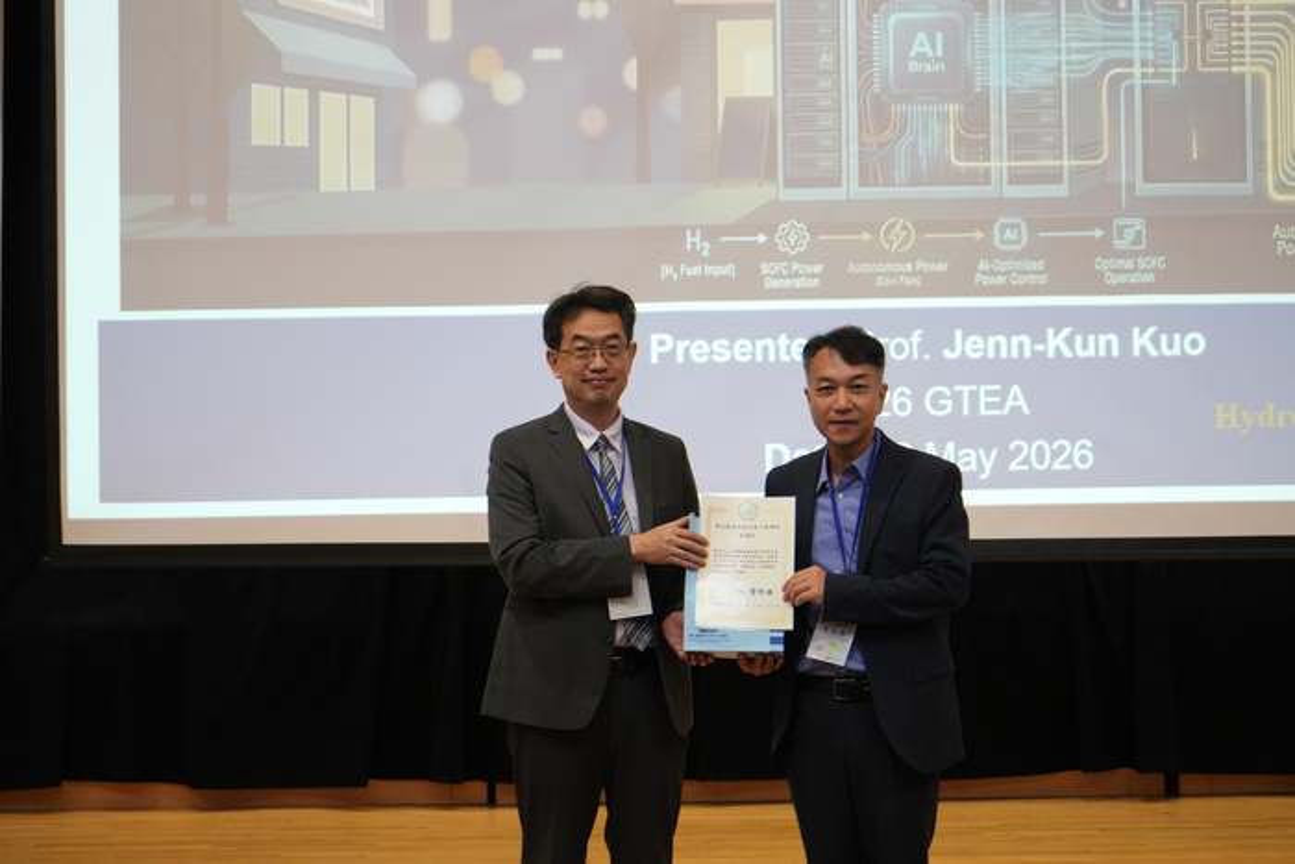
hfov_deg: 28.8
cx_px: 648
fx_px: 2518
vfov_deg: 19.5
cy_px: 432
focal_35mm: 70
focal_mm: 70
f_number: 5.6
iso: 4000
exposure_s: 1/80
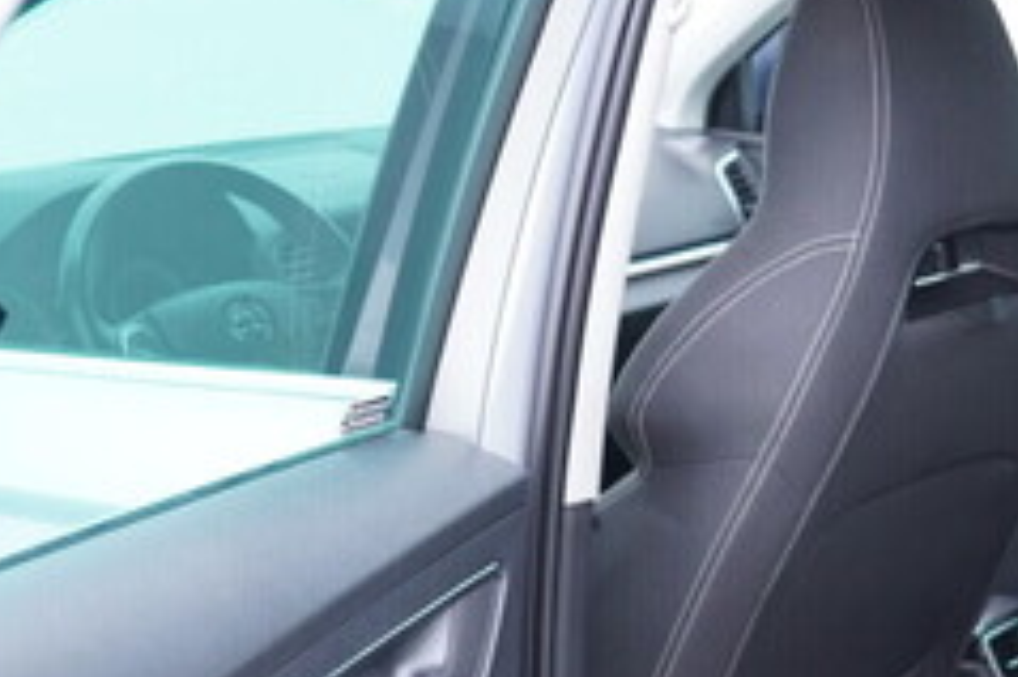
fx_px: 2345
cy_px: 717
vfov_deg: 16.0
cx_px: 831
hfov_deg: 24.1
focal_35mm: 83
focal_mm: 24
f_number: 2.8
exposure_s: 1/40
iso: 400
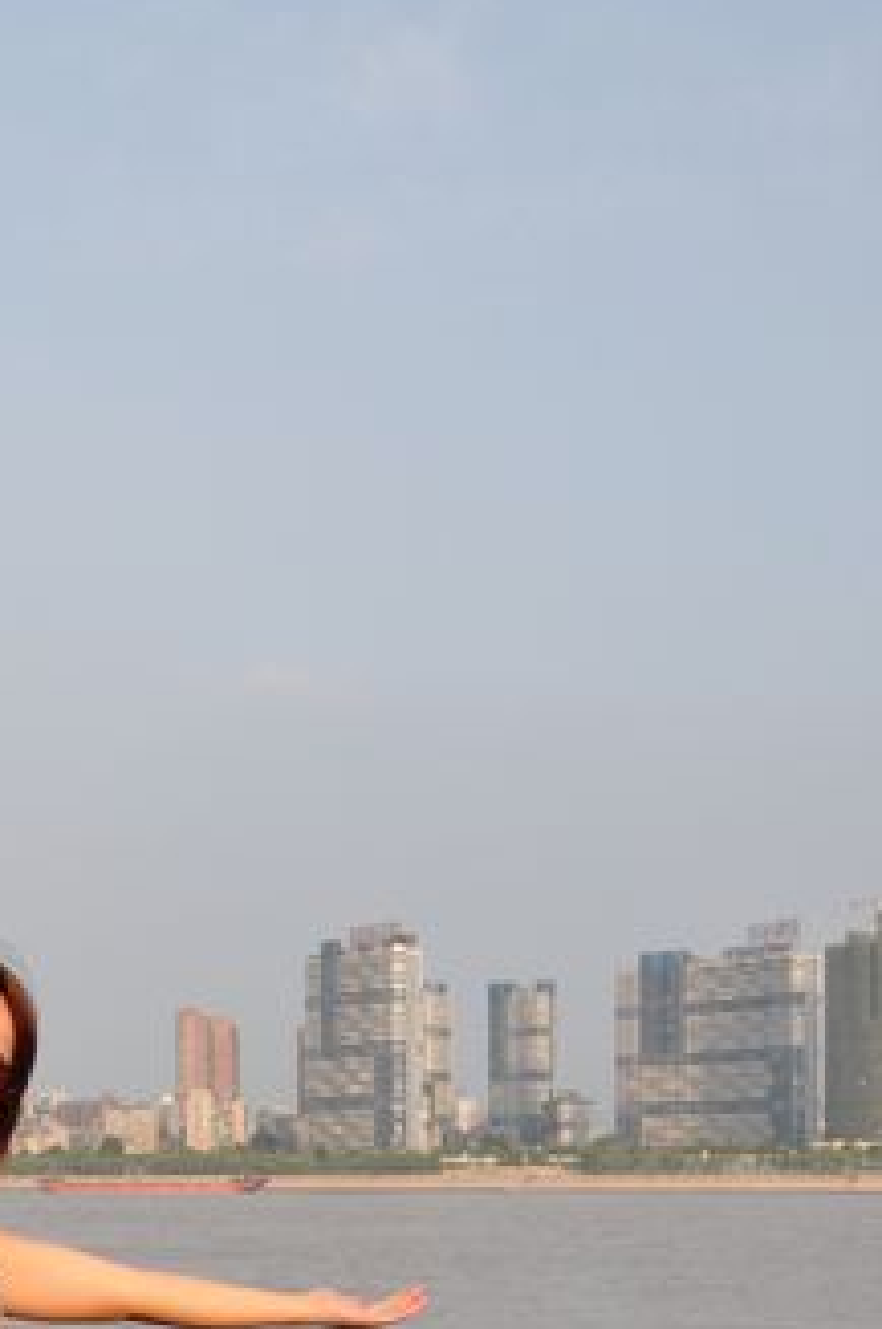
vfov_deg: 25.5
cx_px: 18
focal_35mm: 77
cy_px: 1207
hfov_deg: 17.3
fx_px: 2839
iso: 200
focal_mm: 24
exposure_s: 1/100
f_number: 11
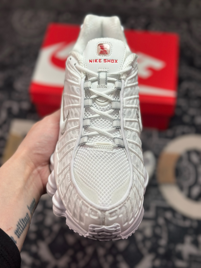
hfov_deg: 30.3
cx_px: 100
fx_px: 372
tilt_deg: -58.2
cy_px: 134
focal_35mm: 48
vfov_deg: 39.7
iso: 100
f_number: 1.78
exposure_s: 1/2114
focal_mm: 6.86
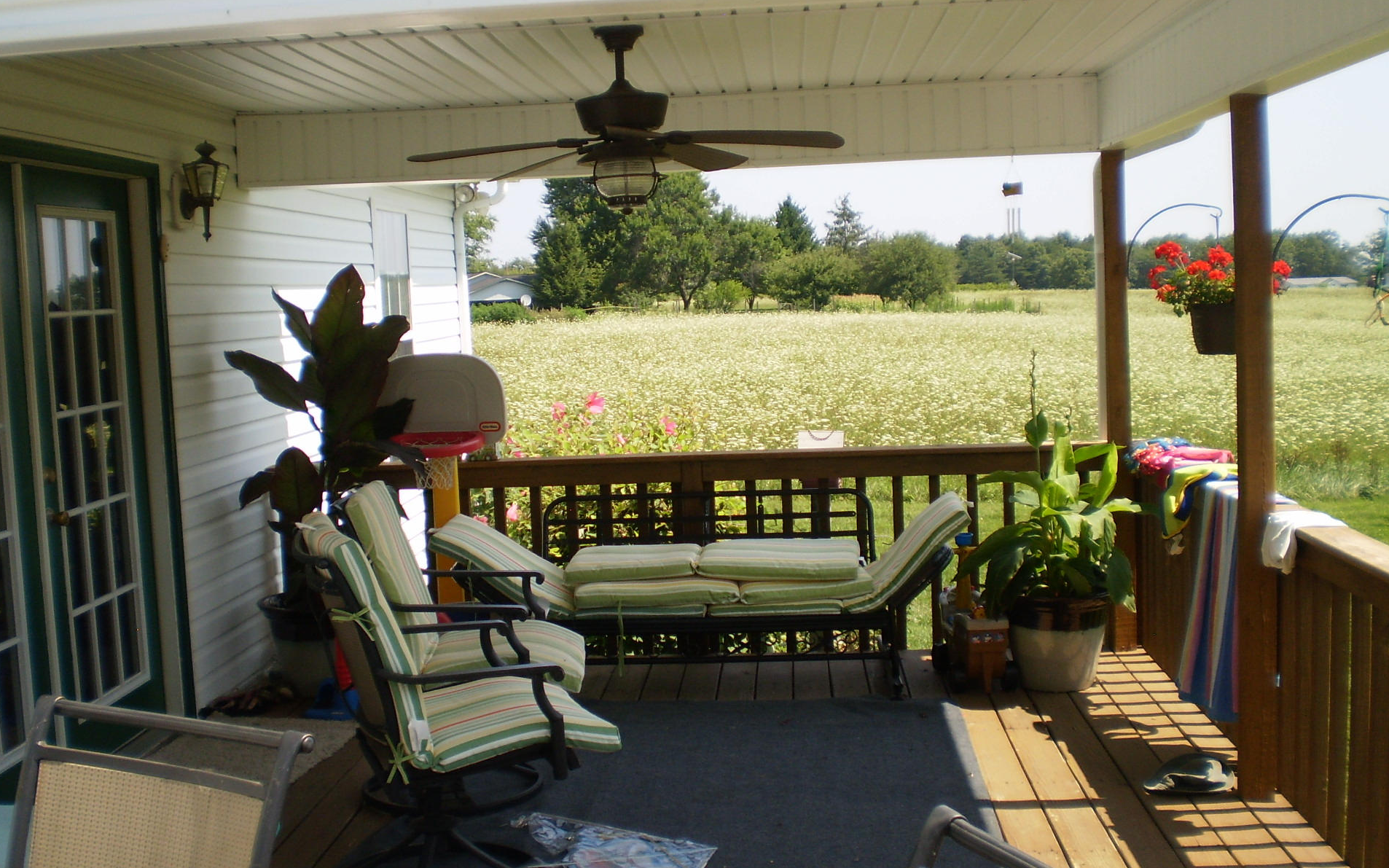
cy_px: 435
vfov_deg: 31.2
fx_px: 1552
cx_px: 667
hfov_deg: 48.2
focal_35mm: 41
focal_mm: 6.3
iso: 64
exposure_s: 1/640
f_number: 3.1
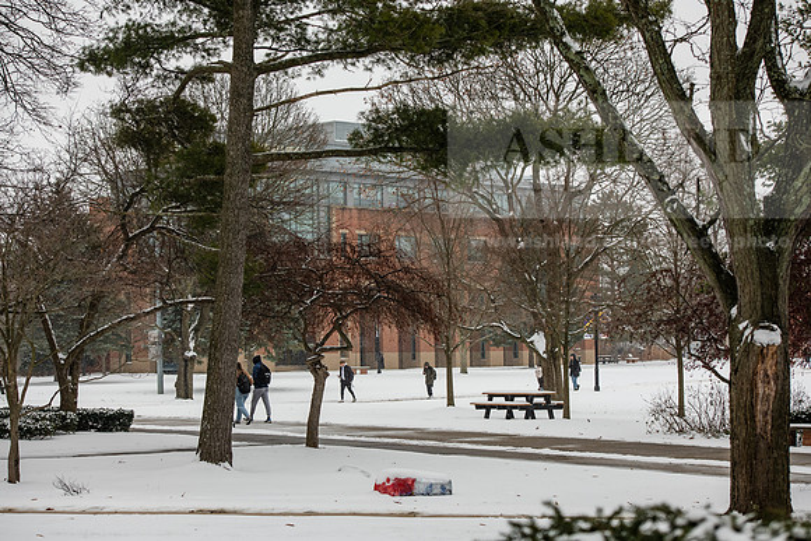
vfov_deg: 16.1
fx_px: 1915
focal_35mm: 85
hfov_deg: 23.9
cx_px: 406
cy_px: 270
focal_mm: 85
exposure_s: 1/320
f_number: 5
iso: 500
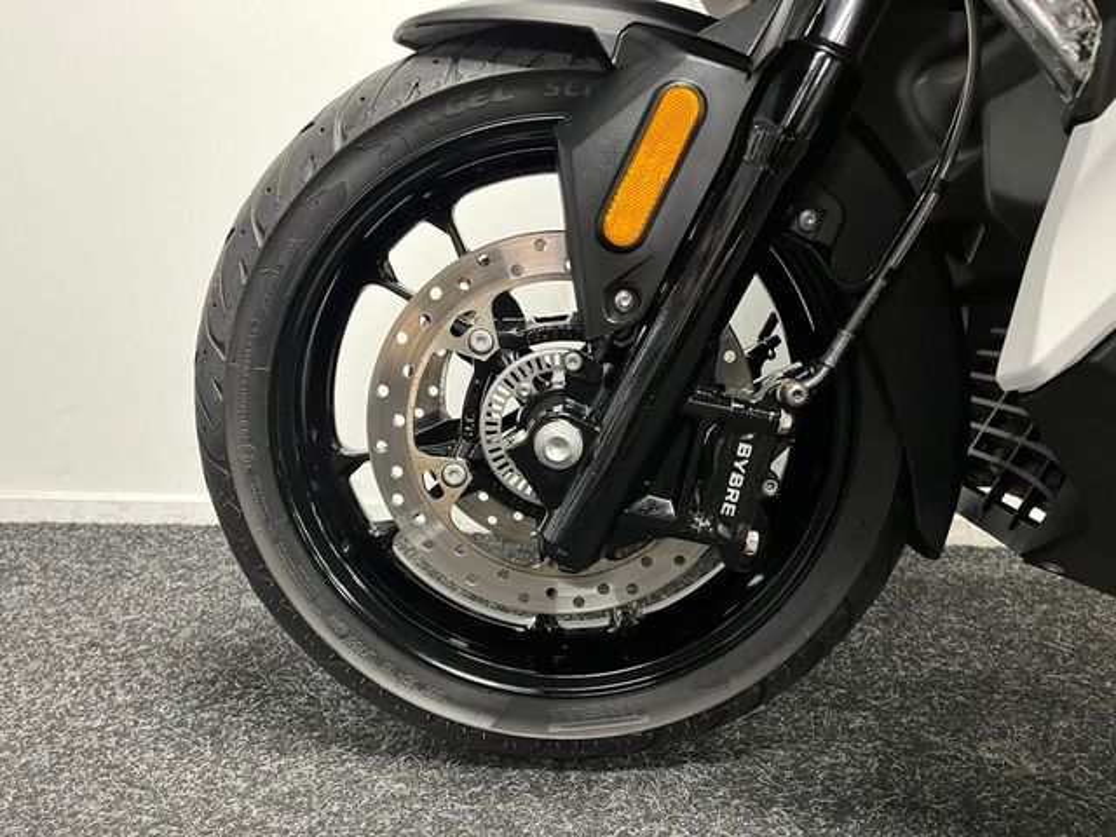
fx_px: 838
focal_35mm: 26
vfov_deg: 53.1
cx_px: 558
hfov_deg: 67.3
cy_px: 418
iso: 500
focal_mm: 5.1
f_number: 1.6
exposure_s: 1/33
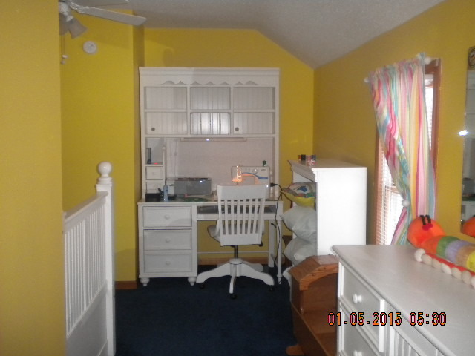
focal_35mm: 35
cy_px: 178
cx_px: 238
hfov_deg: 52.6
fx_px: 480
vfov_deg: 40.7
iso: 400
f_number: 3.1
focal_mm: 6.3
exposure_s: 1/30
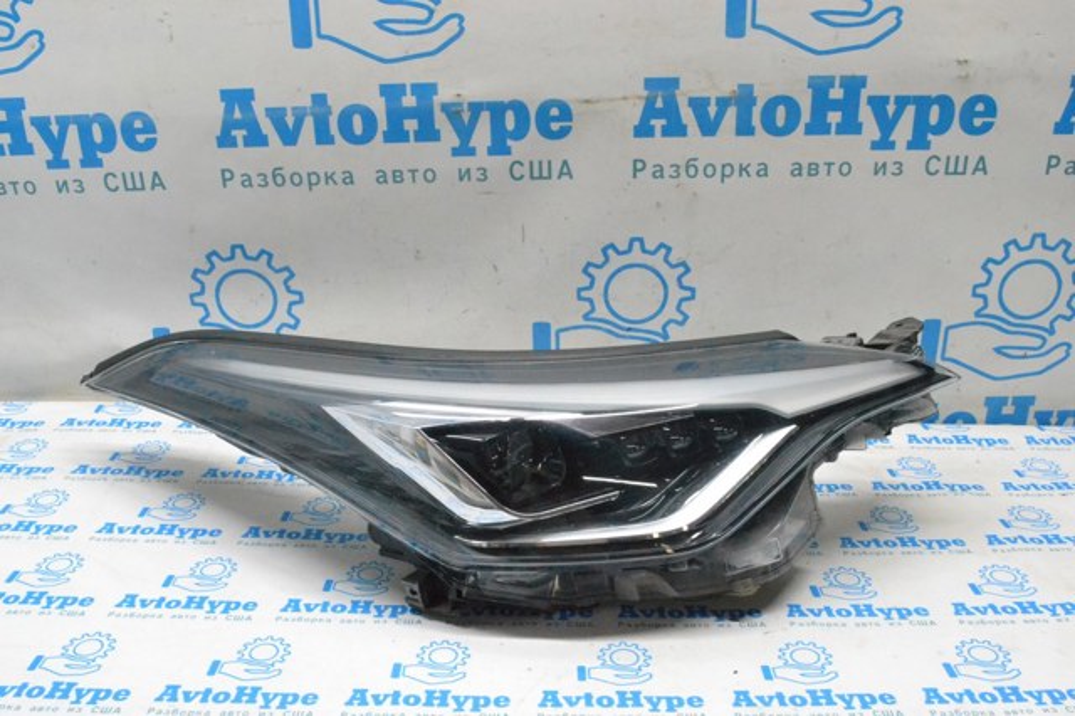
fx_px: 985
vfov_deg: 39.9
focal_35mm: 33
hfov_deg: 57.2
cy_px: 358
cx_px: 538
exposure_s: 1/100
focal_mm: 22
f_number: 13
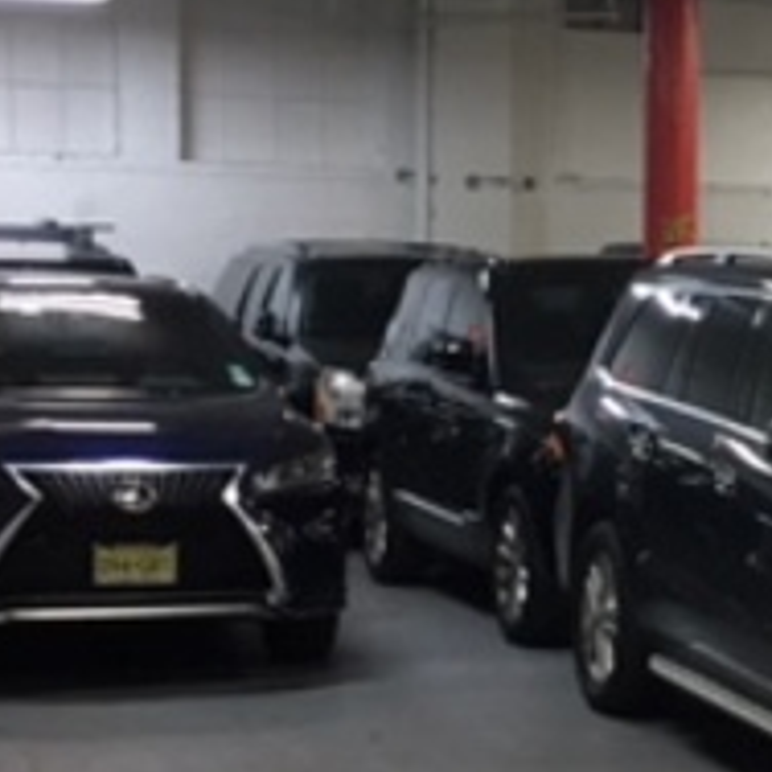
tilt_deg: -3.9
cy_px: 505
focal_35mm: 109
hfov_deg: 14.9
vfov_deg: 15.9
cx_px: 1125
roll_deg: -1.2
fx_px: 2750
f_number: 2.2
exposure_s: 1/30
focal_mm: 4.15
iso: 64
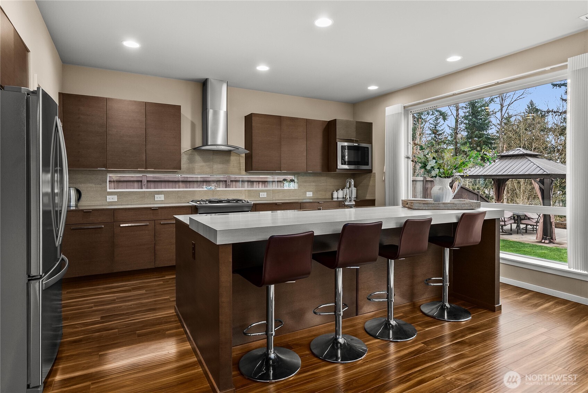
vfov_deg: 64.6
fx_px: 310
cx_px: 294
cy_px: 196
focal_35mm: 19
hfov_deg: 86.9
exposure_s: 1/5
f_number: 7.1
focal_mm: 19
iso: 1000
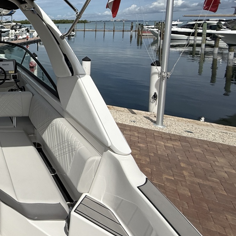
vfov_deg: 50.7
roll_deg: +0.4
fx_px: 231
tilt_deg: -4.3
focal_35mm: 30
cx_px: -50
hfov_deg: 38.9
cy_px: 46
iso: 50
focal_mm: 2.22
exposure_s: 1/2841
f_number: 2.2
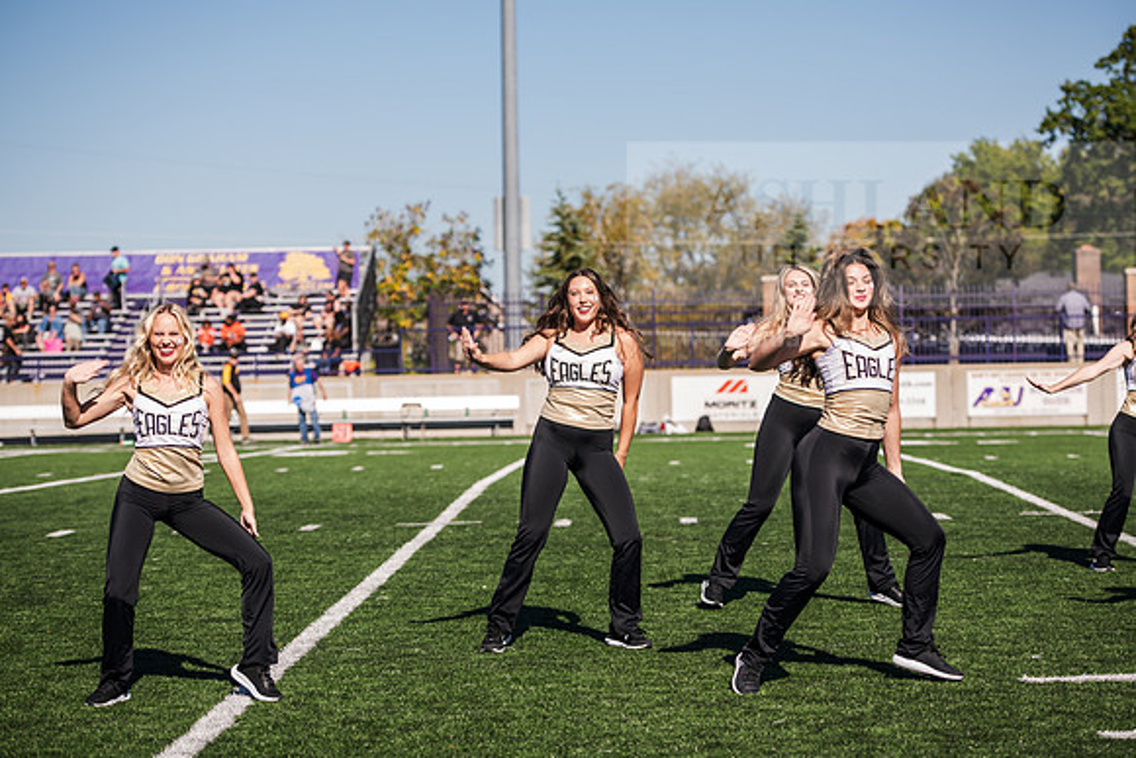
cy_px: 379
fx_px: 2998
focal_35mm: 95
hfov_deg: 21.5
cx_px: 568
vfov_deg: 14.4
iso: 100
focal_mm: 95
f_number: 3.5
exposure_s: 1/1000
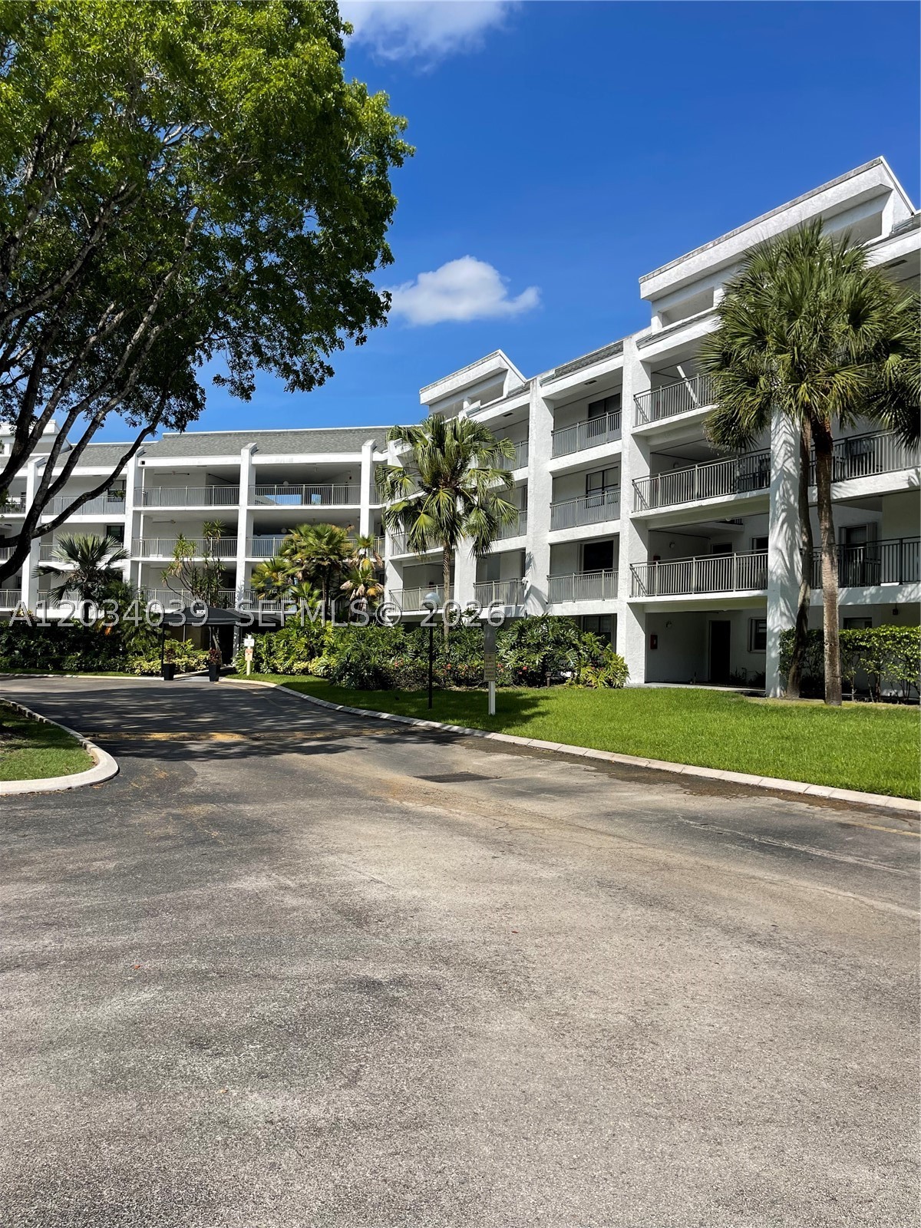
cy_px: 614
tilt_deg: +2.1
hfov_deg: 54.9
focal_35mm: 25
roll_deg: -2.3
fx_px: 887
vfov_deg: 69.4
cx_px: 460
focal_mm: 5.1
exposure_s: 1/4348
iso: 32
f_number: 1.6
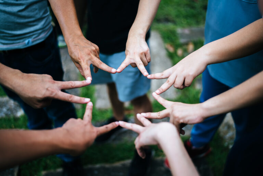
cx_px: 132
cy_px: 88
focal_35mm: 50
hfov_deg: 39.6
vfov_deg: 27.0
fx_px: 365
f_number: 1.8
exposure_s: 1/640
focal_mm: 50
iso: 100
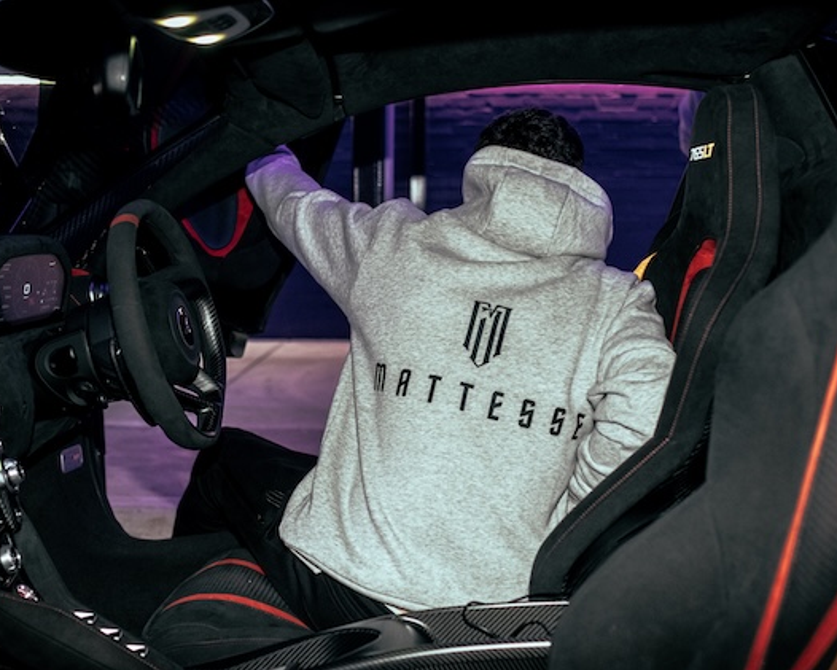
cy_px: 338
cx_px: 383
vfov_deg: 37.3
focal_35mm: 40
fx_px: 991
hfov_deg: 45.7
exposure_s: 1/250
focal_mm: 23
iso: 2500
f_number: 2
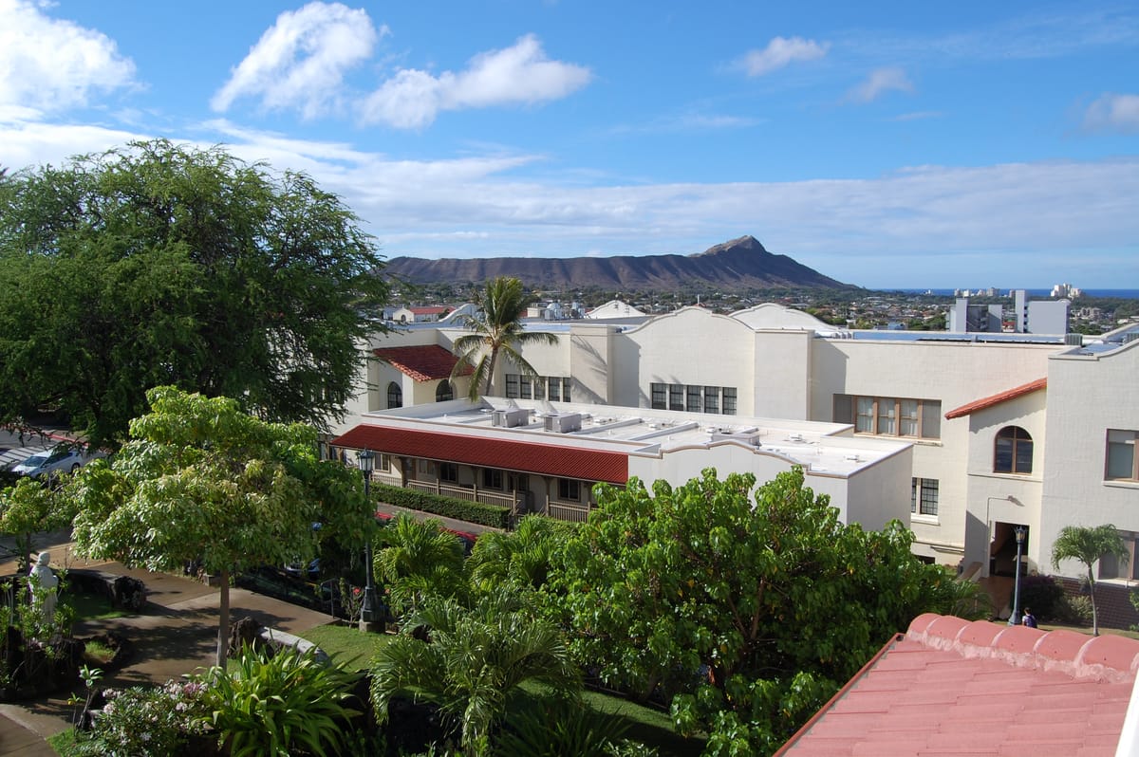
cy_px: 378
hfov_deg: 62.0
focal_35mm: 30
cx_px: 570
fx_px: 948
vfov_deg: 43.5
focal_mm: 20
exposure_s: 1/320
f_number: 9
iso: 200
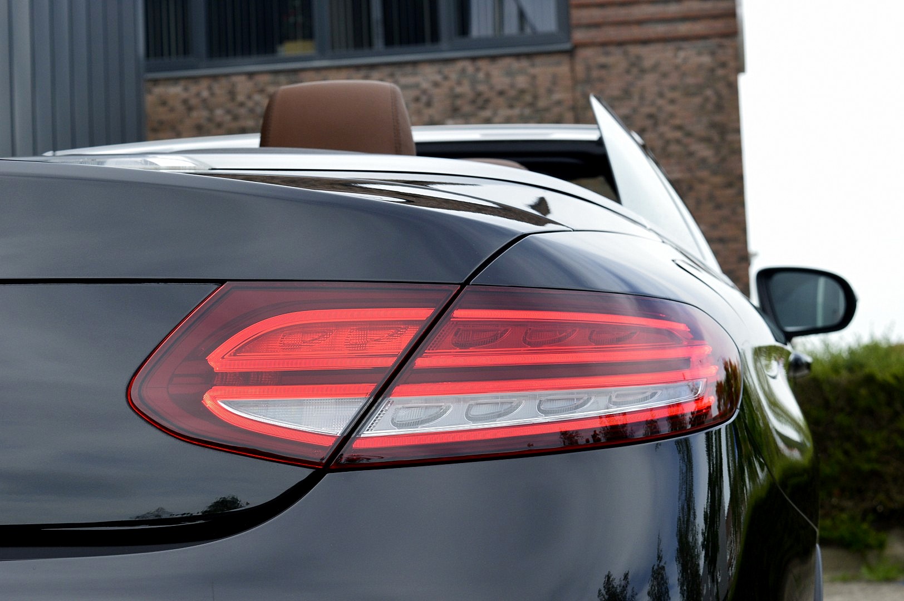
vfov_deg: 16.5
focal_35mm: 82
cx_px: 452
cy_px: 300
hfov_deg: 24.6
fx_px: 2070
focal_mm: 55
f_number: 10
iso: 400
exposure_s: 1/250
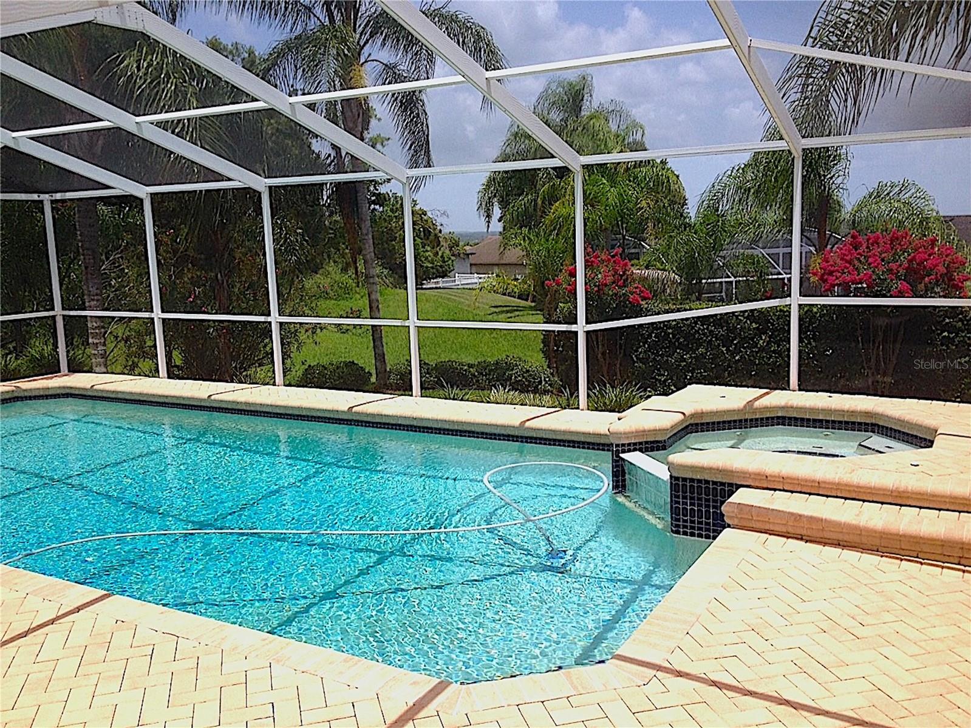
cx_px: 486
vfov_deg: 40.7
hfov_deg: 52.6
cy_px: 364
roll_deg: +1.2
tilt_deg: -10.9
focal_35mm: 35
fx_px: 982
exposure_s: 1/1346
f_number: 2.4
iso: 50
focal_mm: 4.28
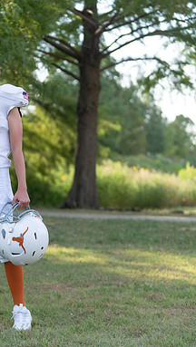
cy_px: 173
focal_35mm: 111
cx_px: -13
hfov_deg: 10.8
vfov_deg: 19.3
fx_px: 1024
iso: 100
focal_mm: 70
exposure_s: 1/400
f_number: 2.8
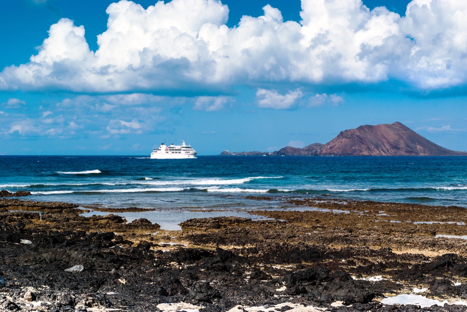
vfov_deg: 21.1
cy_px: 156
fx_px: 838
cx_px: 234
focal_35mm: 64
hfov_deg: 31.2
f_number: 8
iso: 100
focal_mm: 43
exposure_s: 1/750
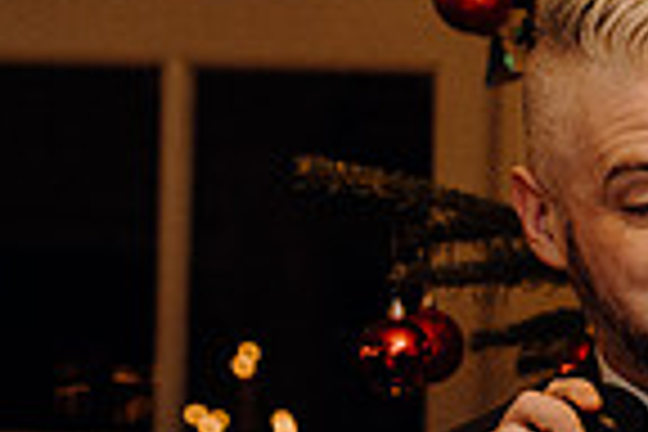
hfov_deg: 7.3
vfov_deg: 4.8
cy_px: 803
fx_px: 5058
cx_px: 783
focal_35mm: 281
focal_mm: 70
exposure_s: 1/160
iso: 2500
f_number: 3.5
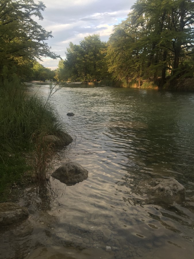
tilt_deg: -11.2
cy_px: 130
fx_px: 217
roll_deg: +1.5
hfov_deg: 48.2
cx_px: 97
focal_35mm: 29
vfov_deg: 61.7
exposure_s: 1/169
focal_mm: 4.15
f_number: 2.2
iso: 32
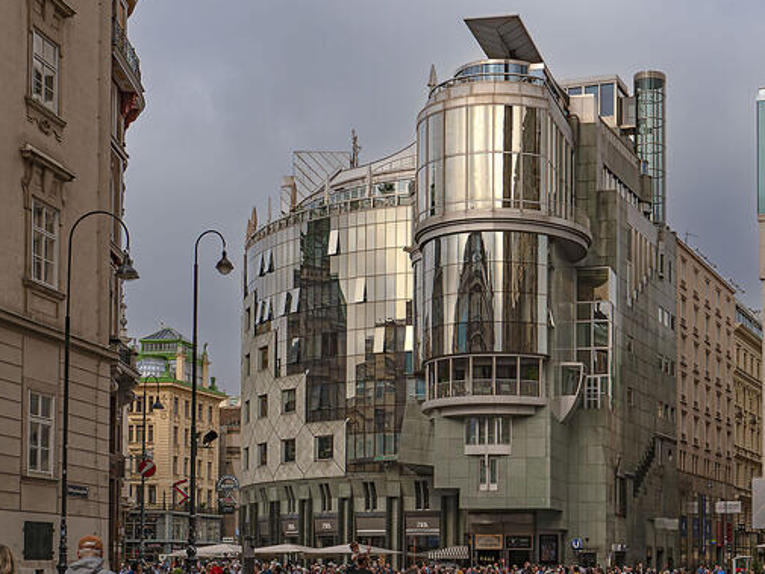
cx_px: 438
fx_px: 1260
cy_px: 330
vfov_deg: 25.6
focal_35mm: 57
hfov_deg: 33.7
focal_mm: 24
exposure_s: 1/800
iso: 200
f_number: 9
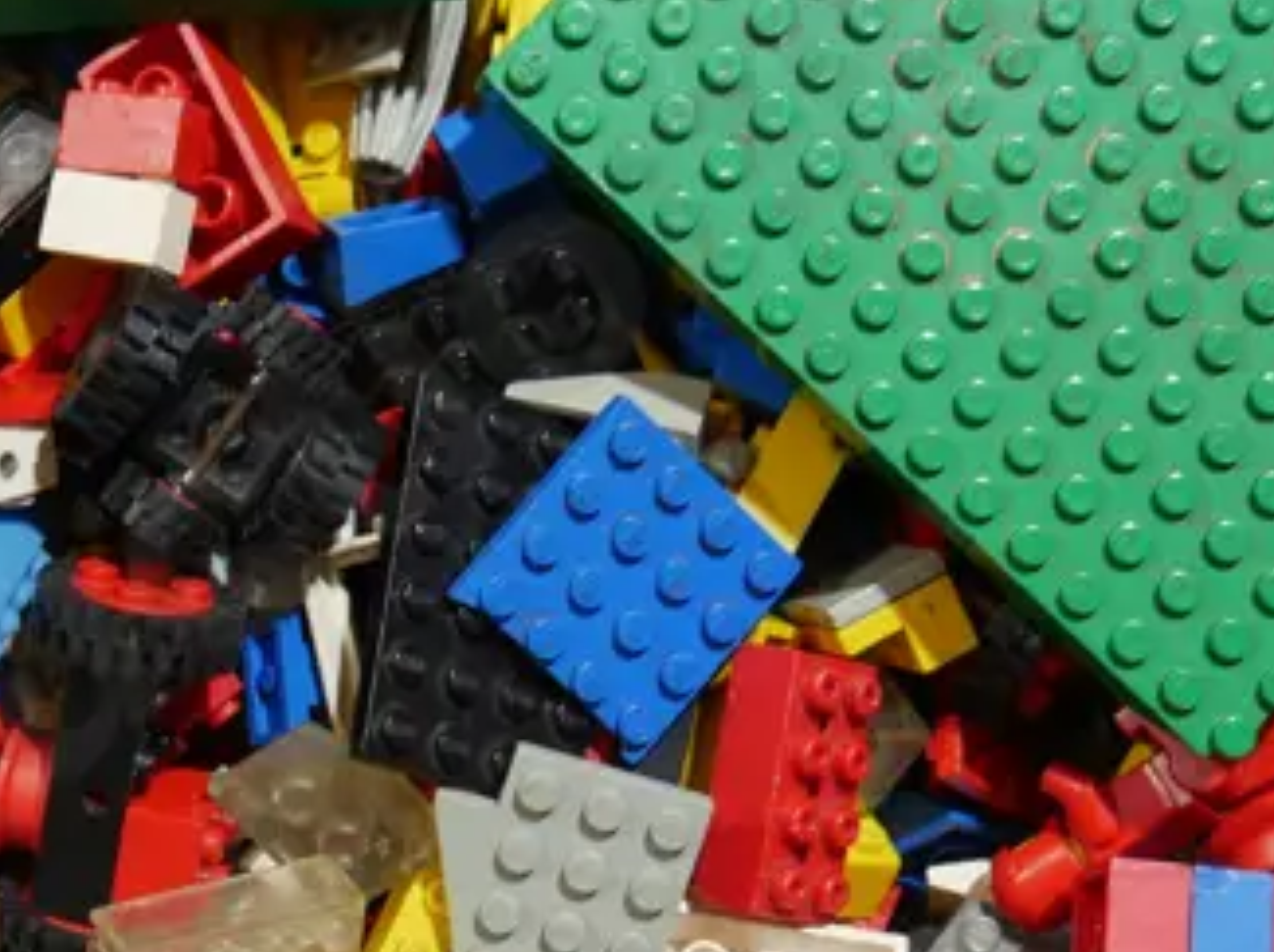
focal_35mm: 101
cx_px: 82
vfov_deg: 14.6
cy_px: 652
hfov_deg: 19.1
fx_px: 3713
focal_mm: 16
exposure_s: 1/60
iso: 200
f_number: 3.6
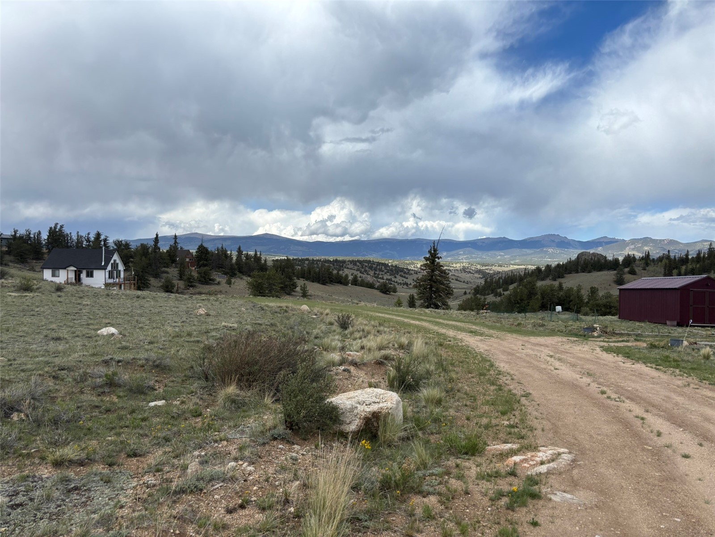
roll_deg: -0.8
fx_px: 537
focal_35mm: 26
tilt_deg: -0.5
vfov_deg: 53.1
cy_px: 268
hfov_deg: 67.3
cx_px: 358
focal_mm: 5.96
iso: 50
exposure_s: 1/3937
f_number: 1.6
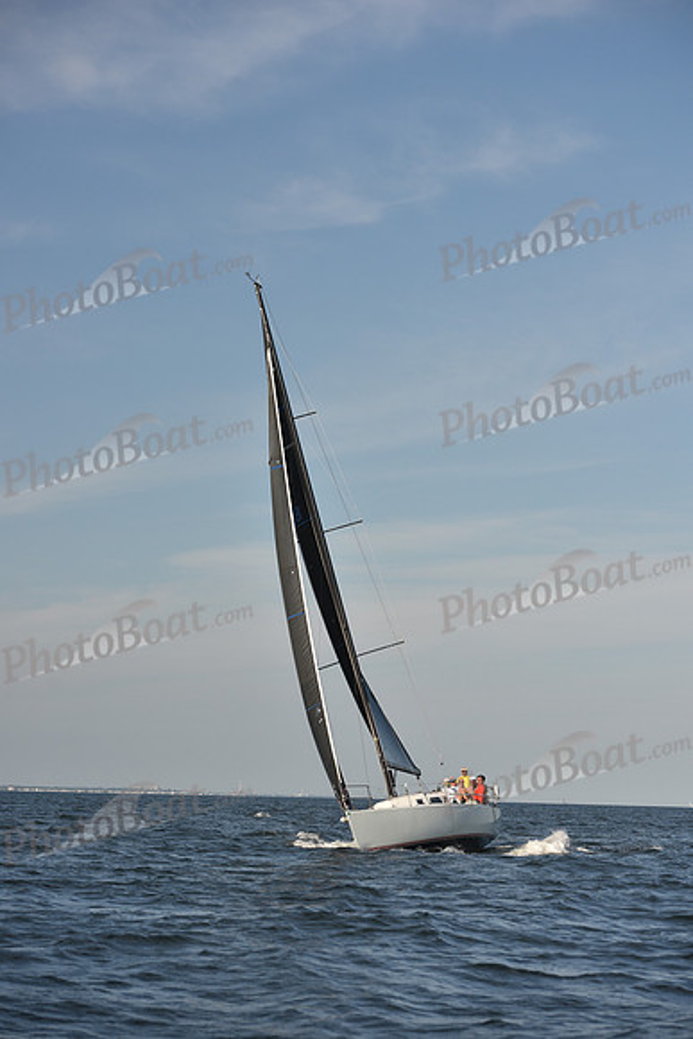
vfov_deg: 23.6
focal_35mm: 86
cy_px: 520
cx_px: 346
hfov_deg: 15.9
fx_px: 2482
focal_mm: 86
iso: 250
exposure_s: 1/1250
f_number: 4.5
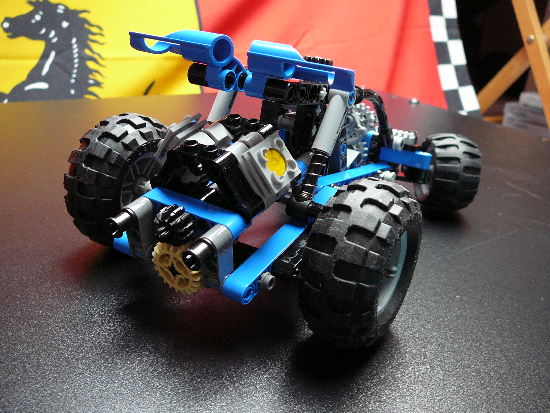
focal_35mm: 35
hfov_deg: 52.6
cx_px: 275
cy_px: 206
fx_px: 556
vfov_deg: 40.7
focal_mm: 5.2
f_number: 2.8
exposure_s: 1/8
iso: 200
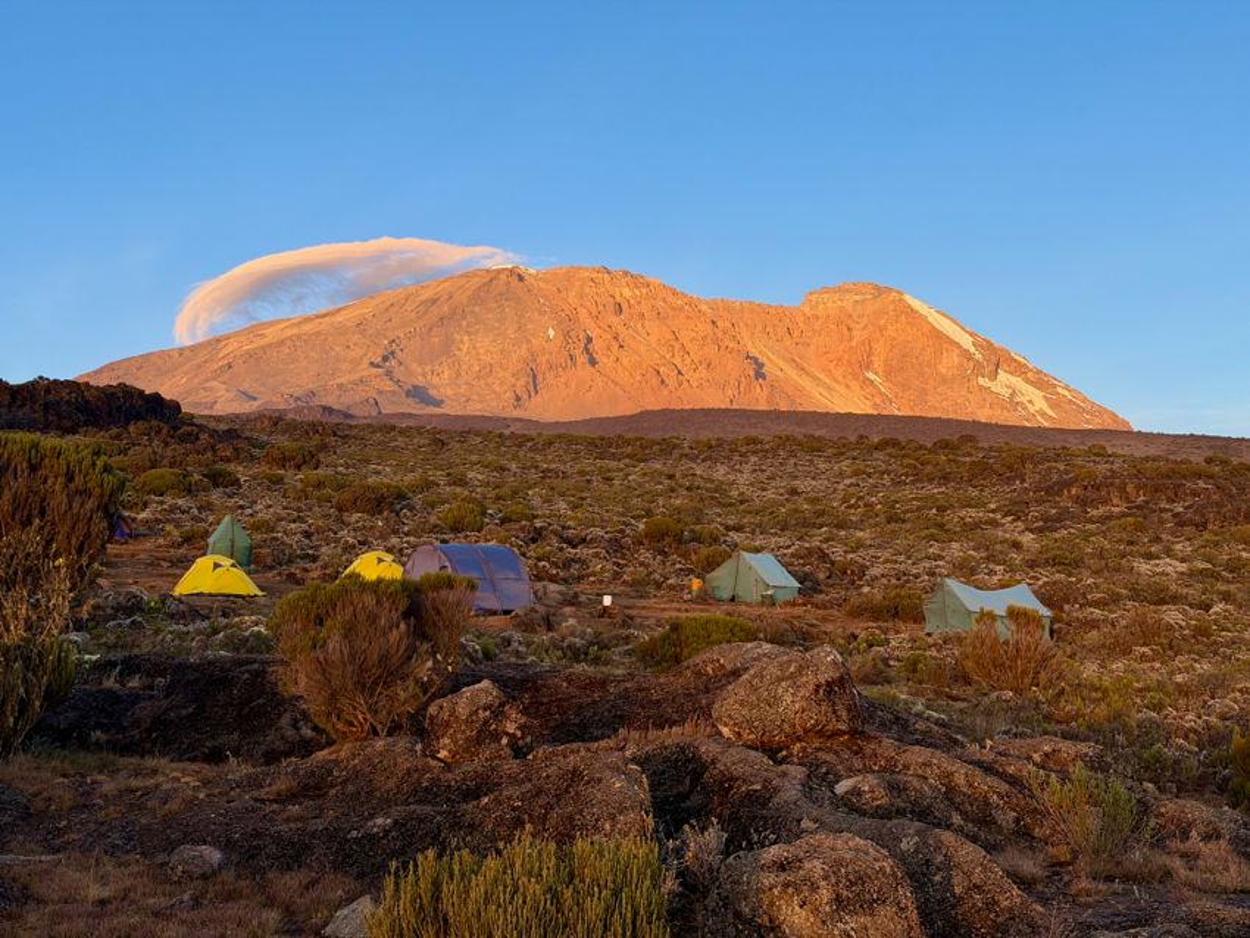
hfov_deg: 39.6
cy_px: 469
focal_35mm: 48
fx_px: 1734
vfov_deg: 30.3
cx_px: 625
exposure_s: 1/606
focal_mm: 6.76
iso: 64
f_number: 1.78
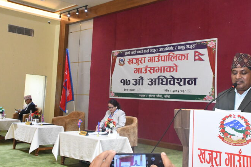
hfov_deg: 46.3
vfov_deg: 31.9
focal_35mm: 42
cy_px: 75
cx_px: 143
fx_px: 293
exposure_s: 1/160
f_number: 4
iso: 10000
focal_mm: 24
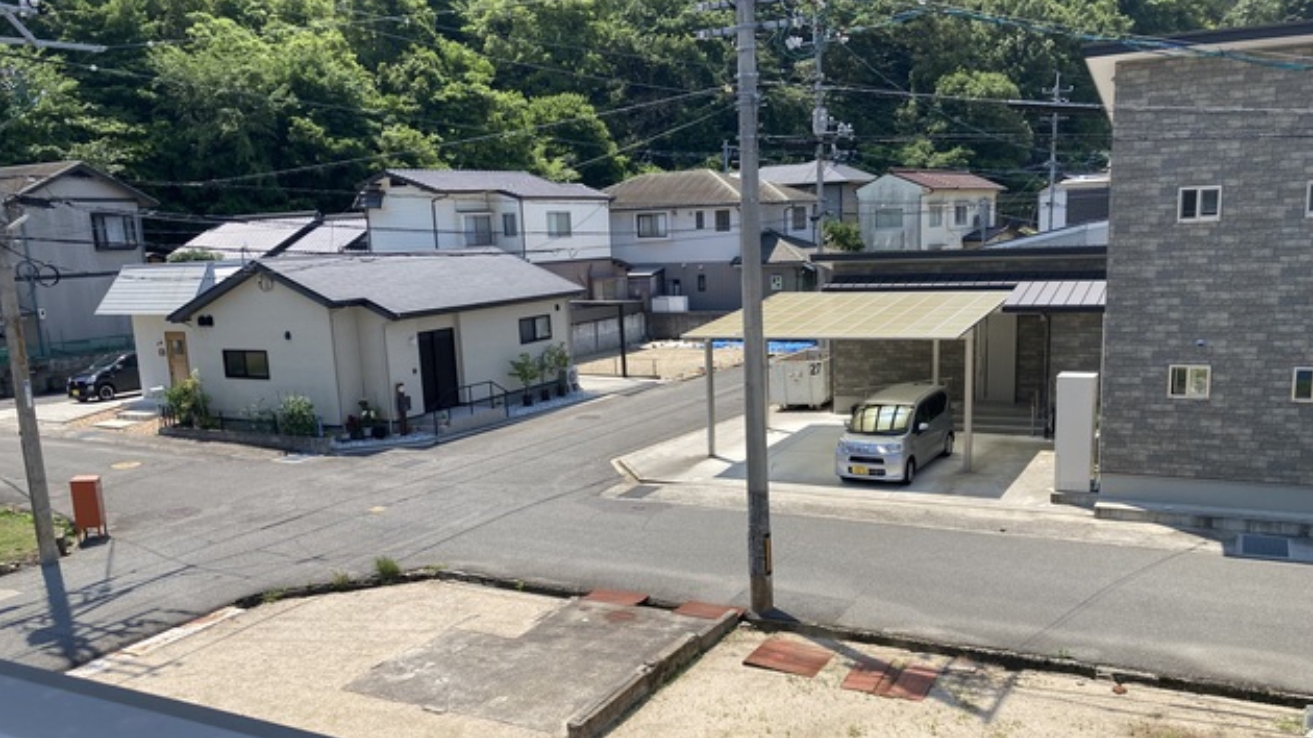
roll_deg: +2.5
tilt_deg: -10.6
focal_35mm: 31
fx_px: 1079
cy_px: 440
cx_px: 648
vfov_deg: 37.6
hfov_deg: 62.6
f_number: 1.8
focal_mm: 3.99
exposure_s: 1/1736
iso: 20
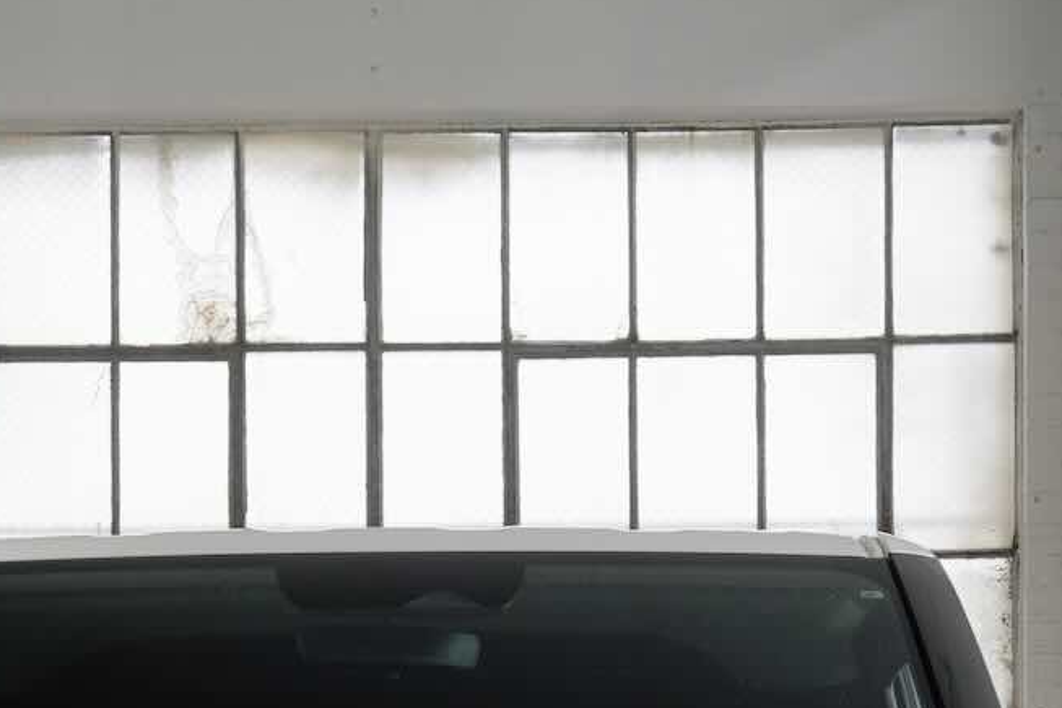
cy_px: 1073
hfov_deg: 14.2
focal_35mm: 144
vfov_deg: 9.3
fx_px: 4247
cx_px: 384
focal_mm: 47
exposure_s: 1/25
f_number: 6.3
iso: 400
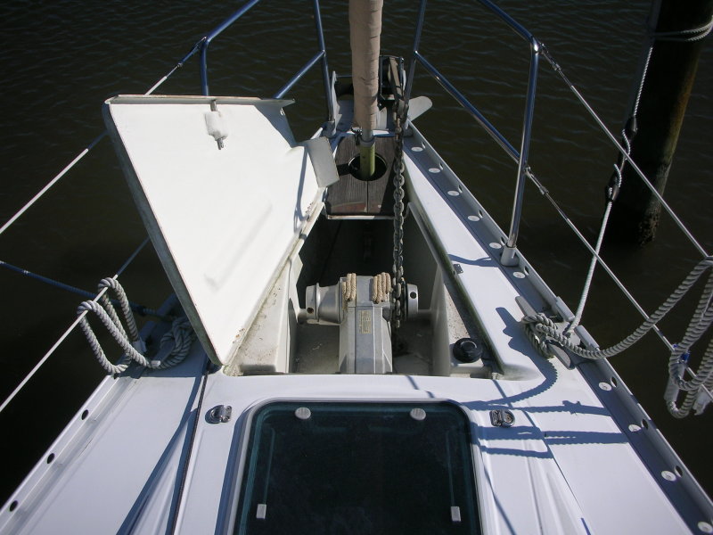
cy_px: 268
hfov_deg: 52.6
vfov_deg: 40.7
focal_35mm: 35
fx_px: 721
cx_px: 356
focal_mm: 5.8
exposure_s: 1/250
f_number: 8.5
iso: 50
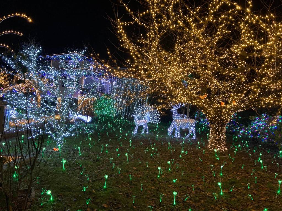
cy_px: 106
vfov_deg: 49.7
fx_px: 228
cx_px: 141
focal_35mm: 28
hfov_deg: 63.4
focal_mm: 3.99
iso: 400
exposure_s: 1/25
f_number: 1.8
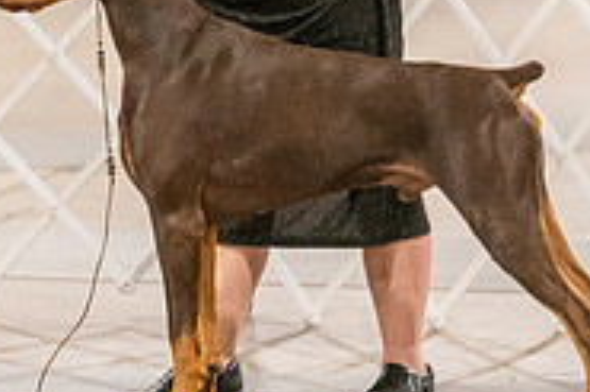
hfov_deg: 3.9
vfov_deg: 2.6
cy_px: -65
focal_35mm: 536
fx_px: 8776
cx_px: 268
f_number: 3.2
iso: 6400
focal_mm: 171
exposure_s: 1/250
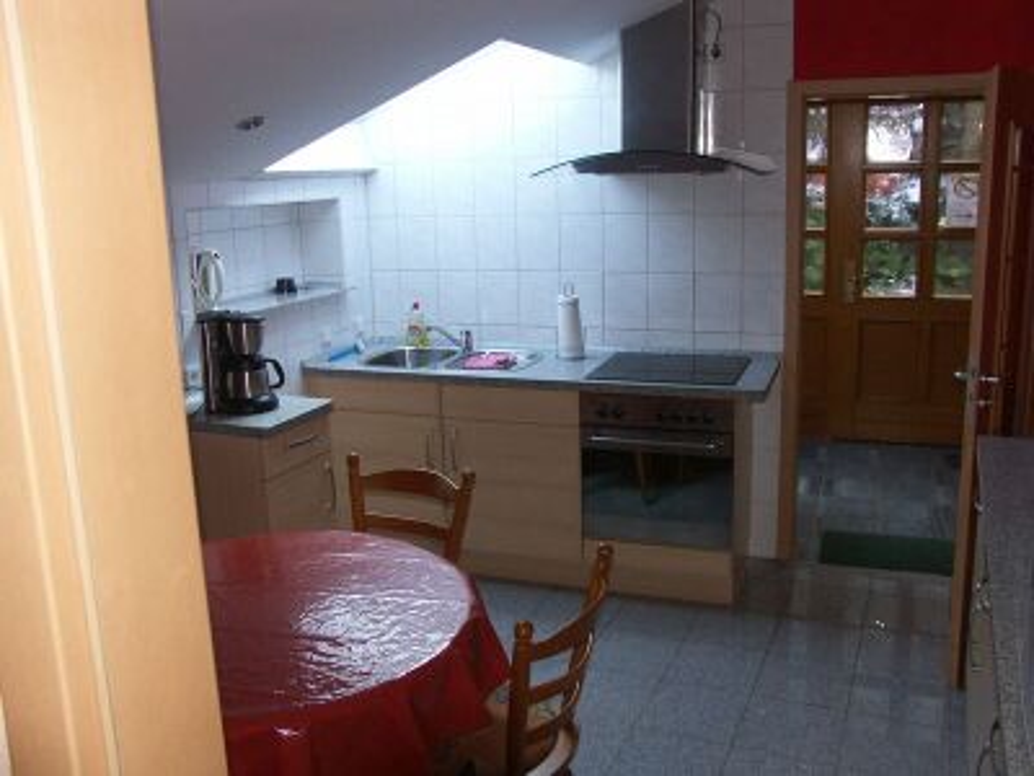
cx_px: 517
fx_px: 896
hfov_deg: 60.0
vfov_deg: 46.8
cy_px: 388
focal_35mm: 30
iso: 200
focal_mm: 7.75
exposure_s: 1/100
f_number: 2.8
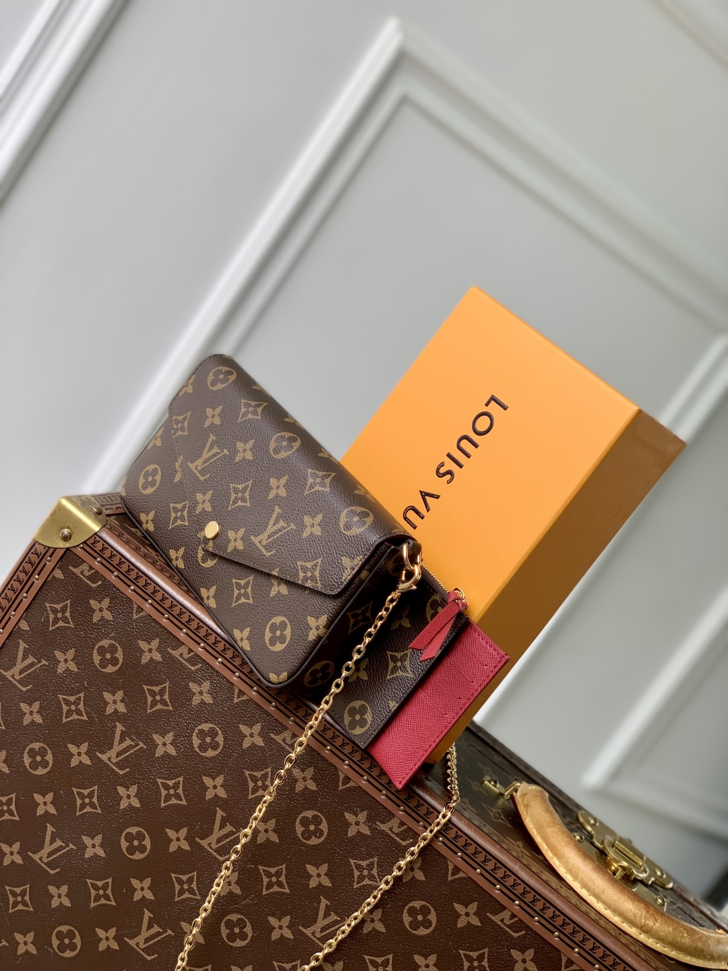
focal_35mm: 52
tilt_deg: -9.6
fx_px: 1458
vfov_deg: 36.8
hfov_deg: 28.0
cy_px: 486
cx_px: 364
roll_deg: -34.8
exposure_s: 1/127
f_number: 2.4
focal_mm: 6
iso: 16
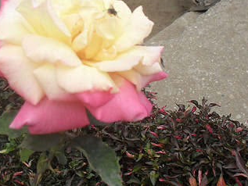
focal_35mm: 64
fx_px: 459
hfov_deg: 29.9
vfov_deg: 22.9
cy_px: 76
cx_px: 73
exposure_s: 1/350
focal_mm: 6.3
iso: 100
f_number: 3.2
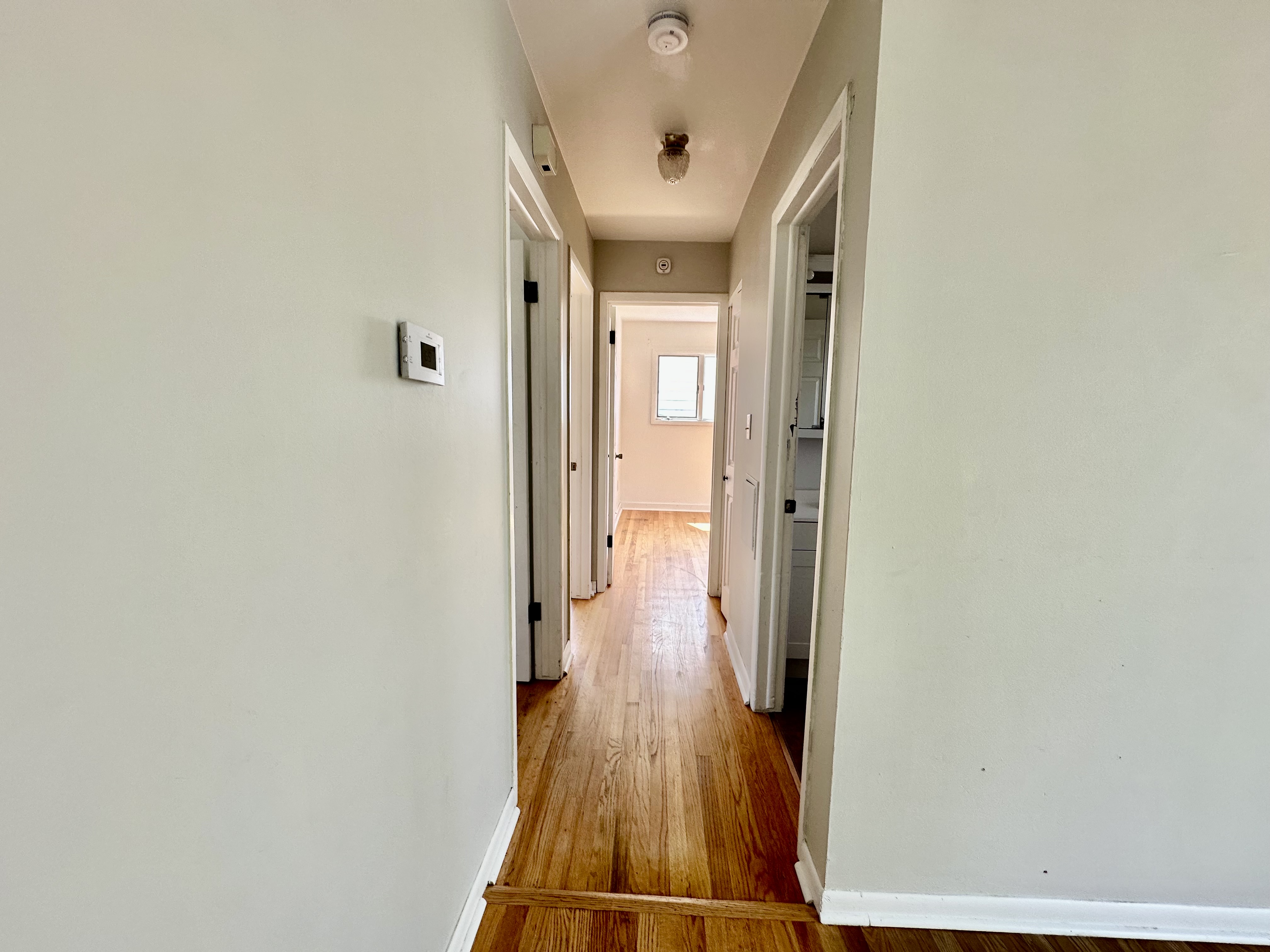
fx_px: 514
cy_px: 476
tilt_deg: -6.2
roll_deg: -1.9
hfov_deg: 102.1
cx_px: 635
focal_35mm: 14
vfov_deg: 85.7
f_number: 2.2
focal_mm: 2.22
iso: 64
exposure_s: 1/99
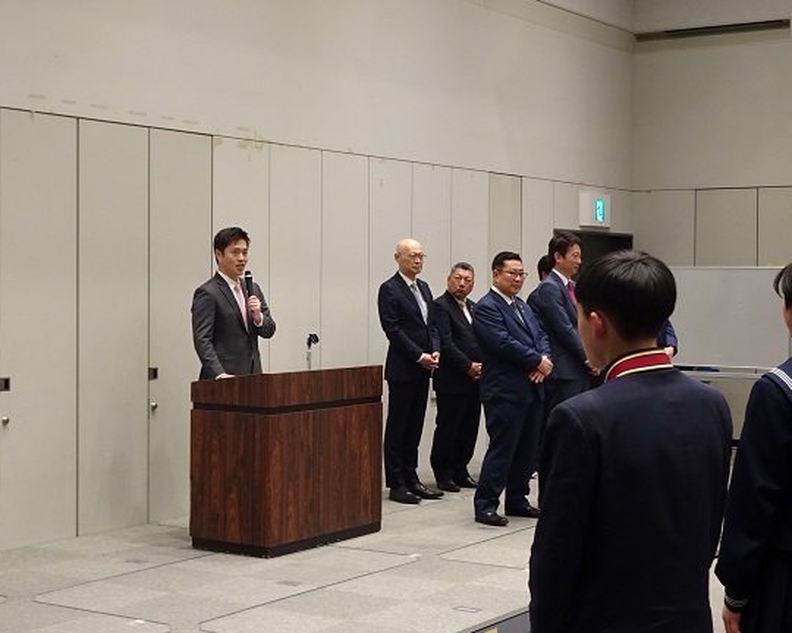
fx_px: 1430
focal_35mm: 61
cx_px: 374
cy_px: 316
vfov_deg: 25.0
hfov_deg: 31.0
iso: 500
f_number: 4.5
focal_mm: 9.87
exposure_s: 1/60
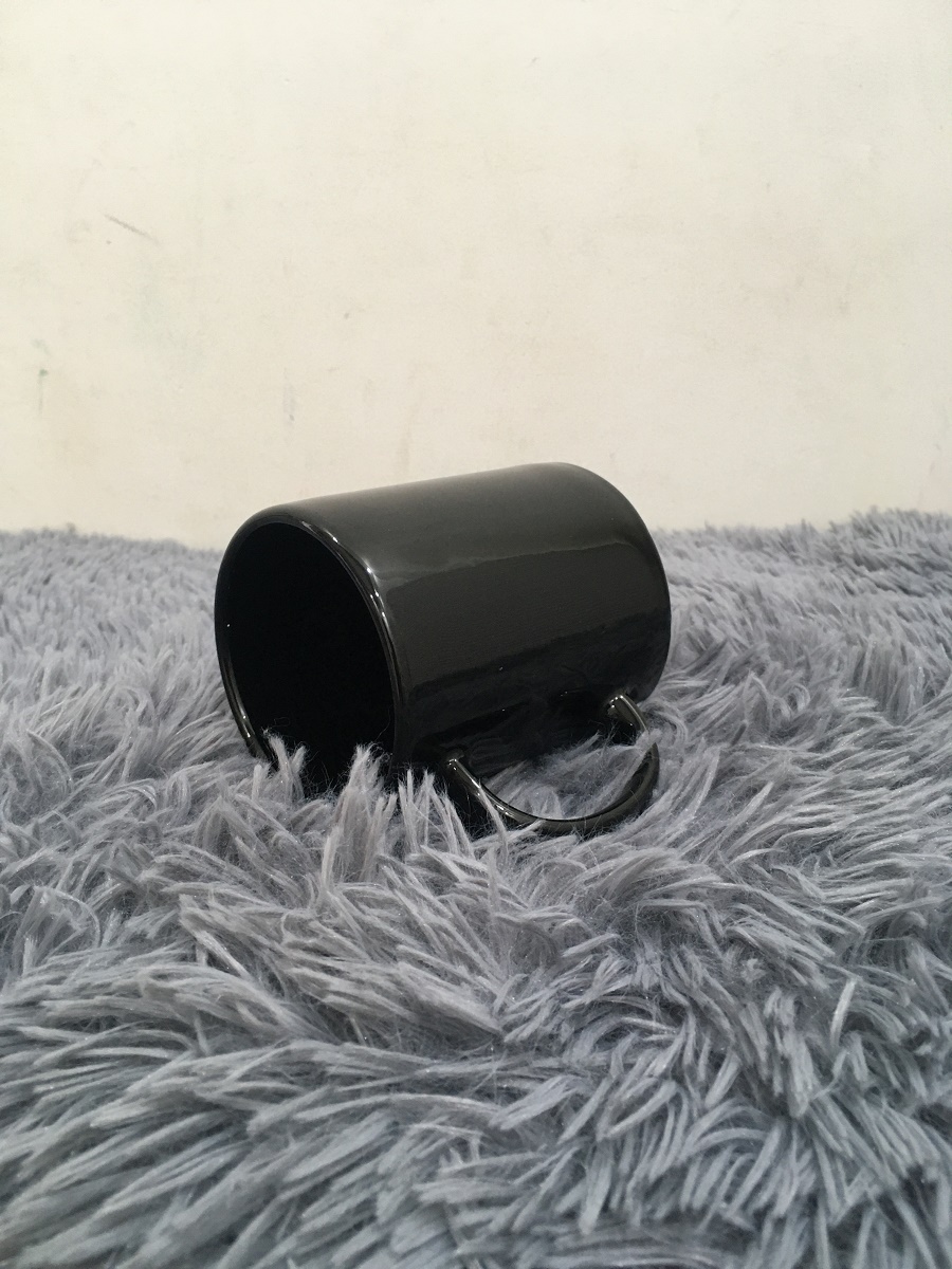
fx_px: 1063
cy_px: 634
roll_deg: +0.1
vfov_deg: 61.7
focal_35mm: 29
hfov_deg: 48.2
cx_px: 476
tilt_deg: -18.3
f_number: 2.2
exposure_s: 1/33
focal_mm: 4.15
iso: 125
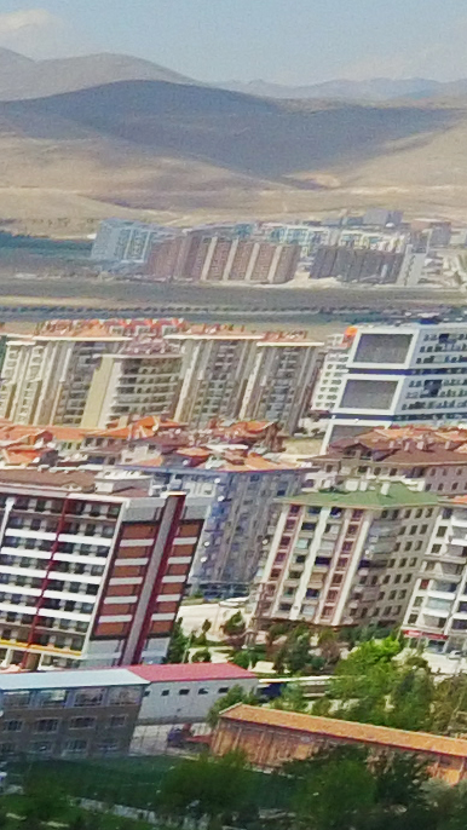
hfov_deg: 6.4
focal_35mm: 127
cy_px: 1601
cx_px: -1724
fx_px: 2795
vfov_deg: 14.4
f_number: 2.8
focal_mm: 3.61
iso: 100
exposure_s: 1/1522
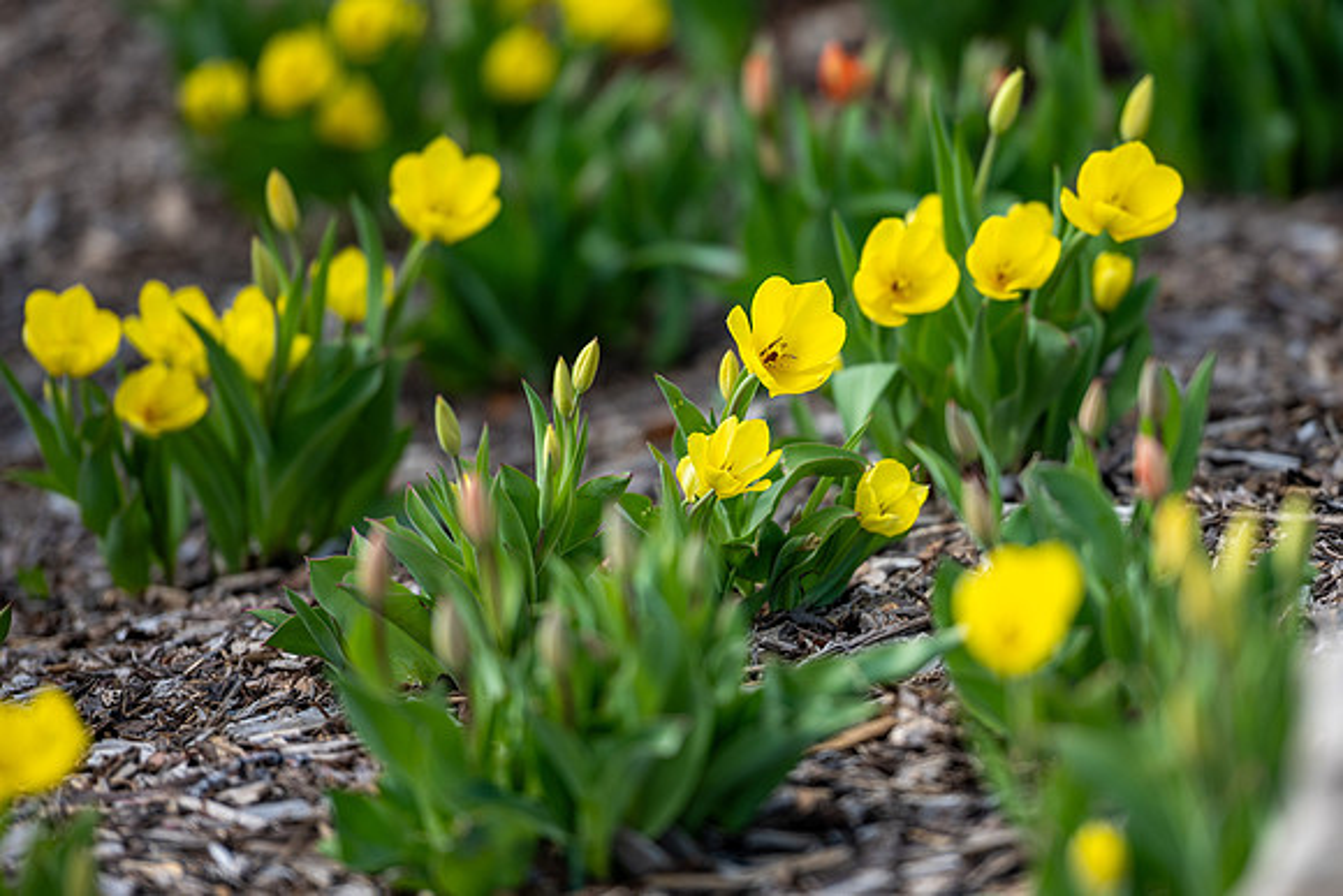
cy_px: 371
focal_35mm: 254
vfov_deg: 5.4
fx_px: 9470
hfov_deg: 8.1
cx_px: 839
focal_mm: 200
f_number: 2.8
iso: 64
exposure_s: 1/800
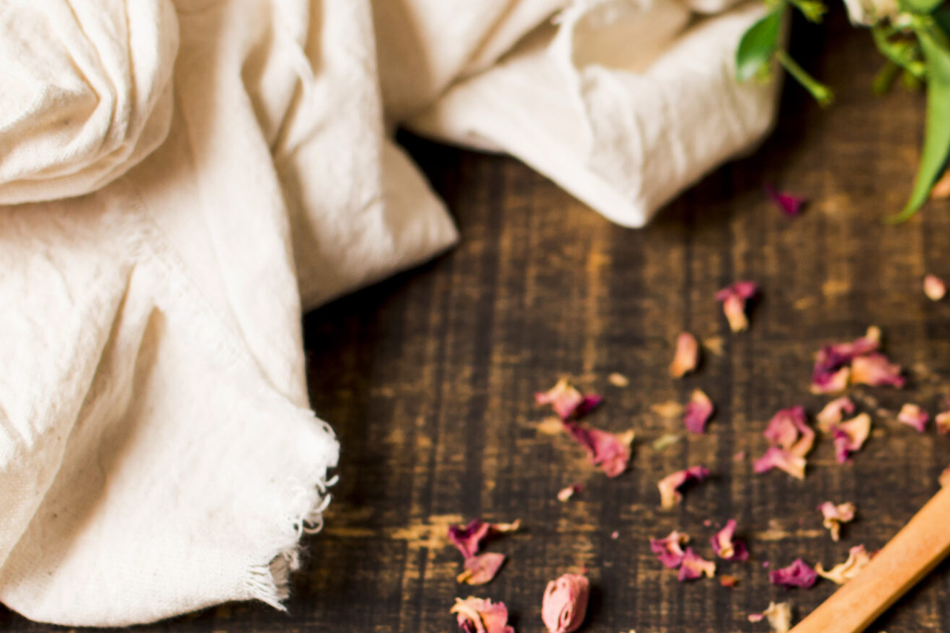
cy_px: 502
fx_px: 2691
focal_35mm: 102
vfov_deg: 13.4
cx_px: 889
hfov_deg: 19.6
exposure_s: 1/160
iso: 250
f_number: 3.2
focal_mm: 35
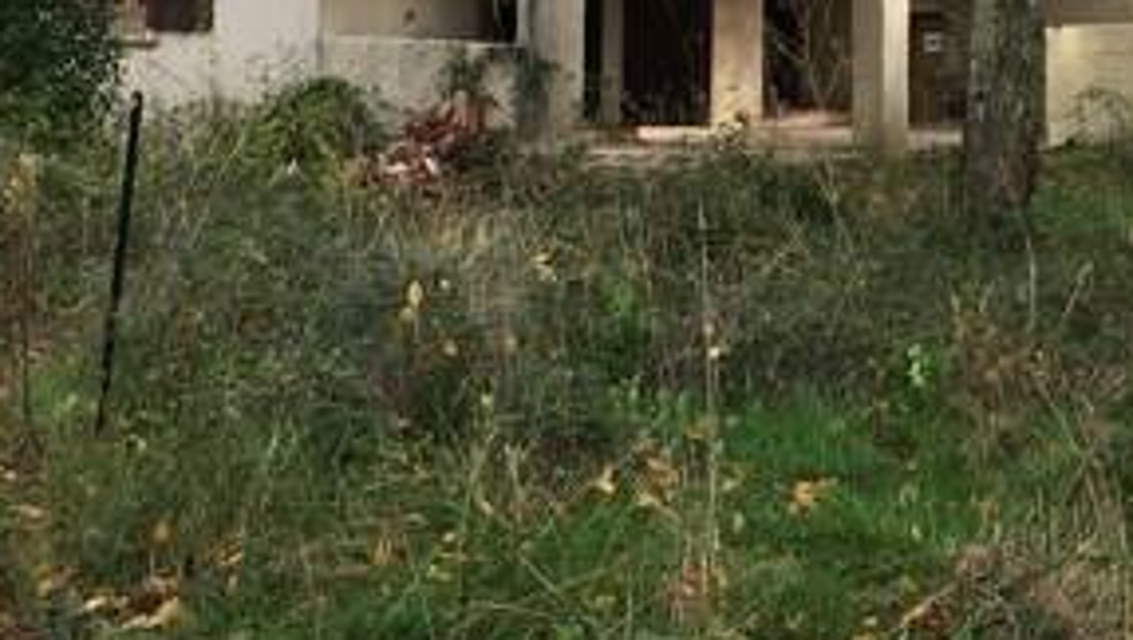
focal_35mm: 88
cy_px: -146
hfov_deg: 23.6
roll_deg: -1.2
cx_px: 999
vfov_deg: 13.4
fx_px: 2646
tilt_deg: +2.4
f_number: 2.2
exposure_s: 1/370
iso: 25
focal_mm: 4.15
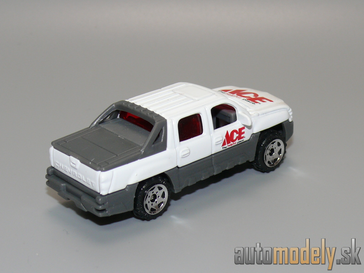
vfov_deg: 15.6
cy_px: 136
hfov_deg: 20.7
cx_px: 182
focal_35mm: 95
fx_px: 999
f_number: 4
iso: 100
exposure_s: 1/30
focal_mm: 12.8
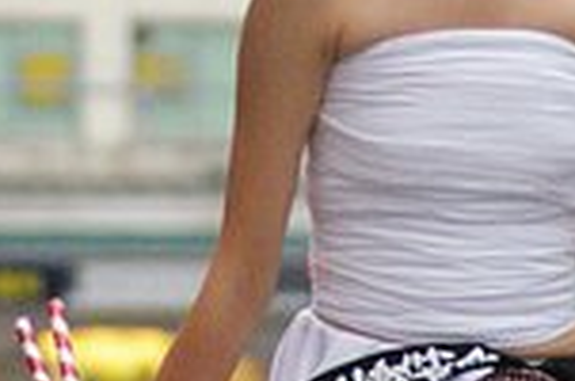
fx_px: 16225
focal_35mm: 1018
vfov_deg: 1.3
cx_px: 38
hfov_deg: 2.0
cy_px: 93
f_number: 8
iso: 3200
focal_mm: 200
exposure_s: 1/180
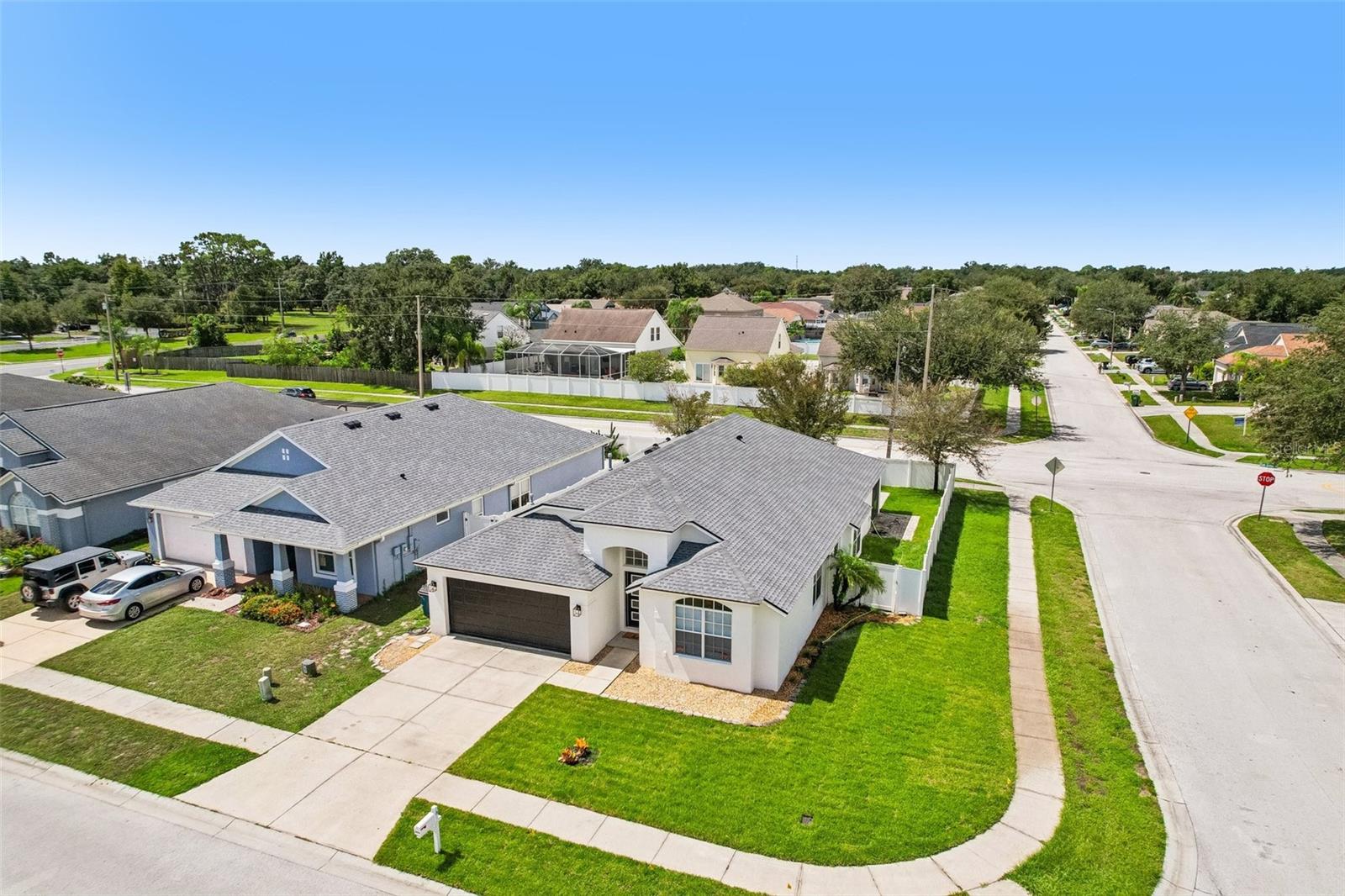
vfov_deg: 57.2
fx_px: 822
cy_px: 448
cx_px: 672
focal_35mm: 22
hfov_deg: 78.6
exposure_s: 1/8000
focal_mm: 8.4
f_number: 2.8
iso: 400
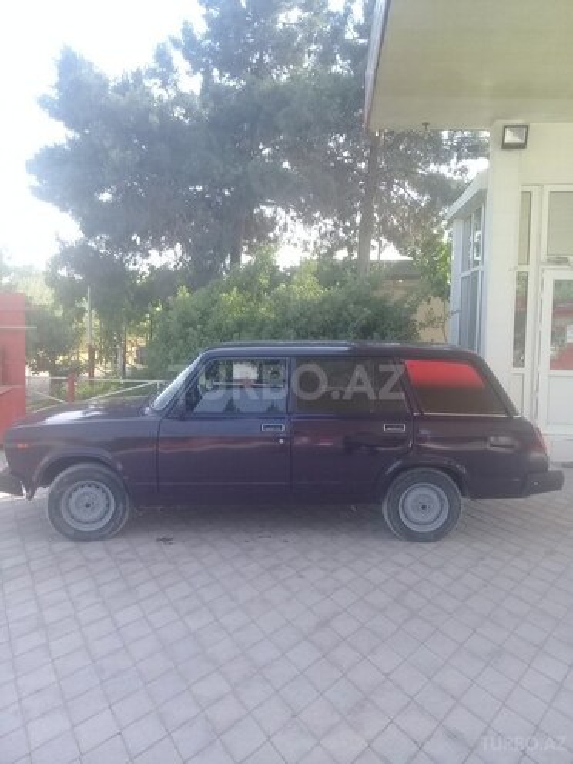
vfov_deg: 58.4
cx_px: 286
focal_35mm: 31
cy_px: 382
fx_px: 684
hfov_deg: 45.4
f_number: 2.2
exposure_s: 1/212
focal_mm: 3.3
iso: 50
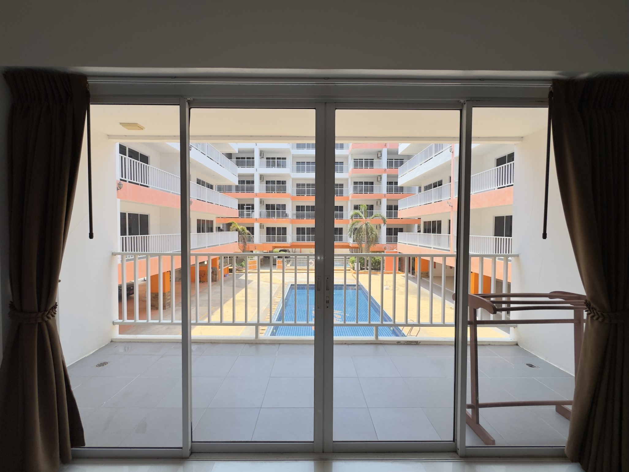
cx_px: 314
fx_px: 254
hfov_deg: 102.1
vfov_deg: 85.7
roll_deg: -0.4
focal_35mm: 14
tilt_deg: +0.0
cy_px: 236
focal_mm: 2.22
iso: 40
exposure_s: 1/125
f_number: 2.2
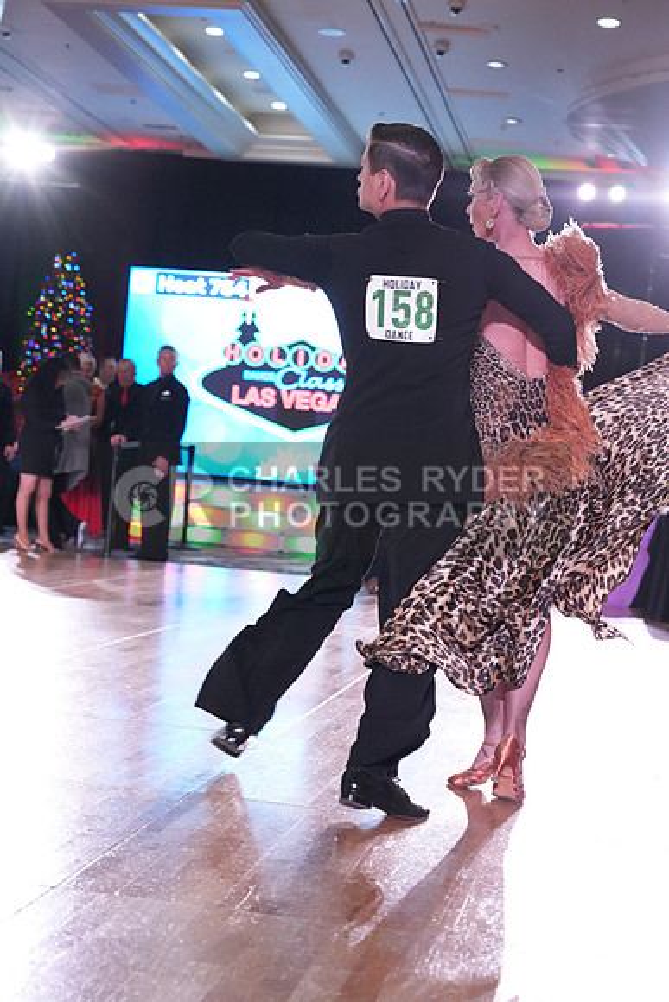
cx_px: 334
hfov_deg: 21.3
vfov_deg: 31.4
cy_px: 501
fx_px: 1783
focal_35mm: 64
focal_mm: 64
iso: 5000
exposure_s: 1/320
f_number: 5
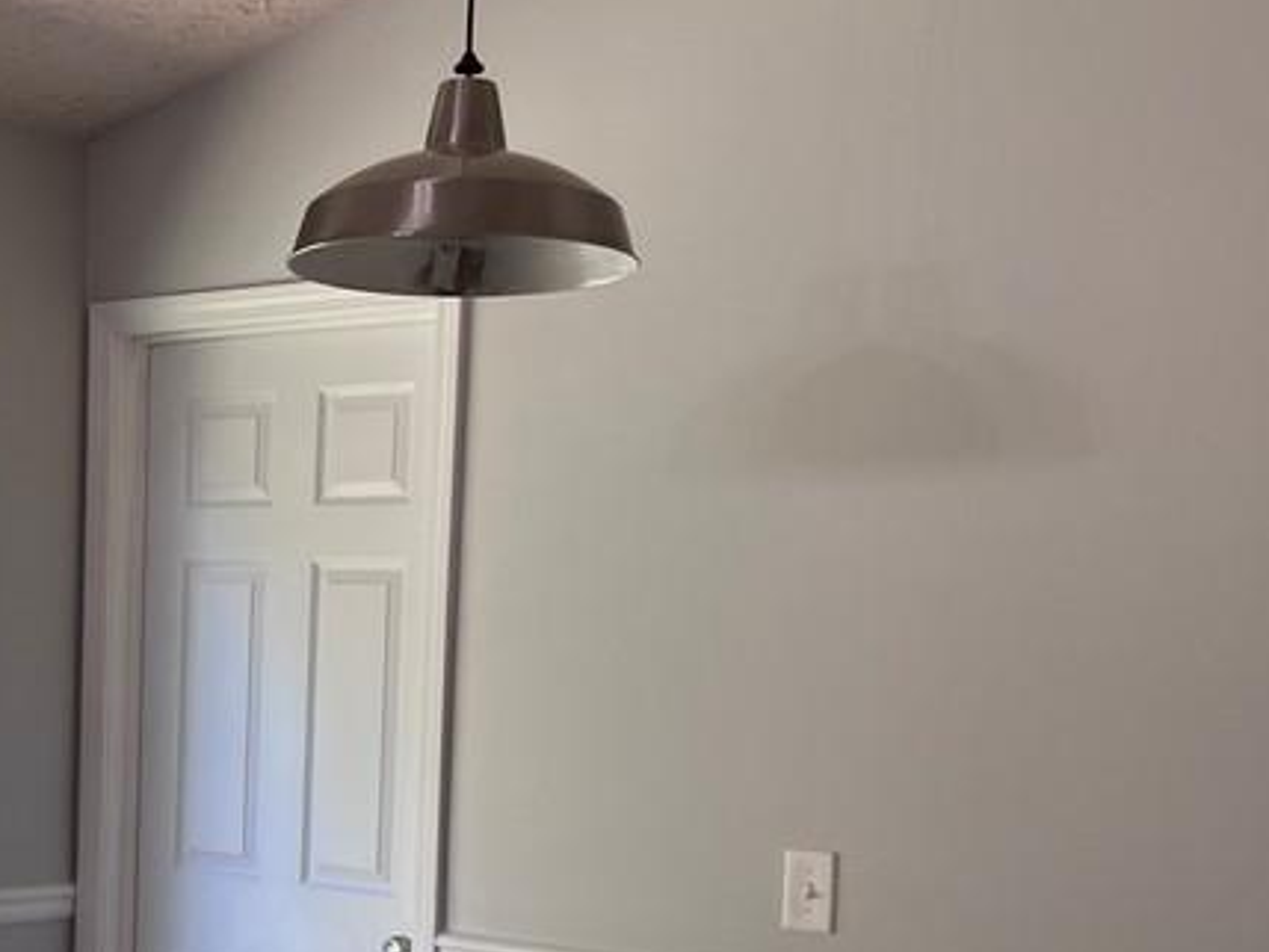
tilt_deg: -4.9
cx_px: 201
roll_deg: -1.5
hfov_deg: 30.2
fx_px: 2274
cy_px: 781
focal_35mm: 62
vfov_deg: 23.3
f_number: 1.5
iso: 64
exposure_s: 1/141
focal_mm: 5.7
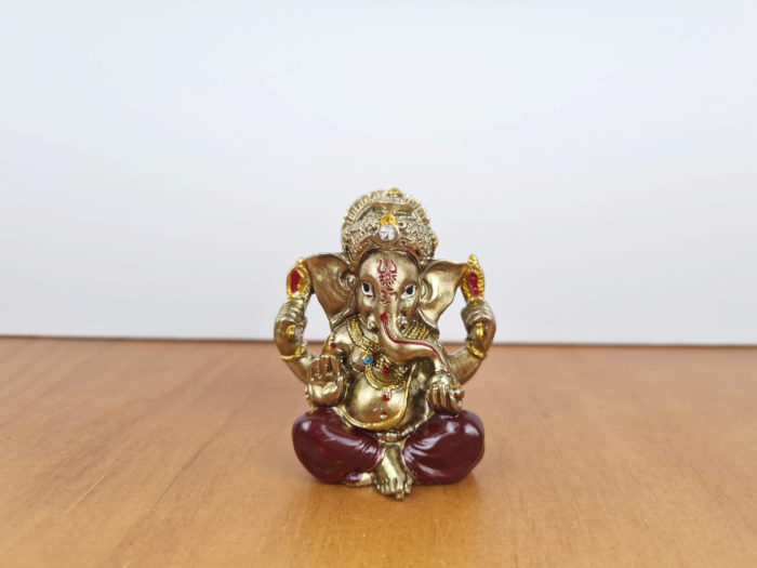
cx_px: 378
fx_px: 569
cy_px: 284
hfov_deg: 67.3
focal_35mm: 26
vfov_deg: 53.1
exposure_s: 1/269
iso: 50
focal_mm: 5.4
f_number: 1.8
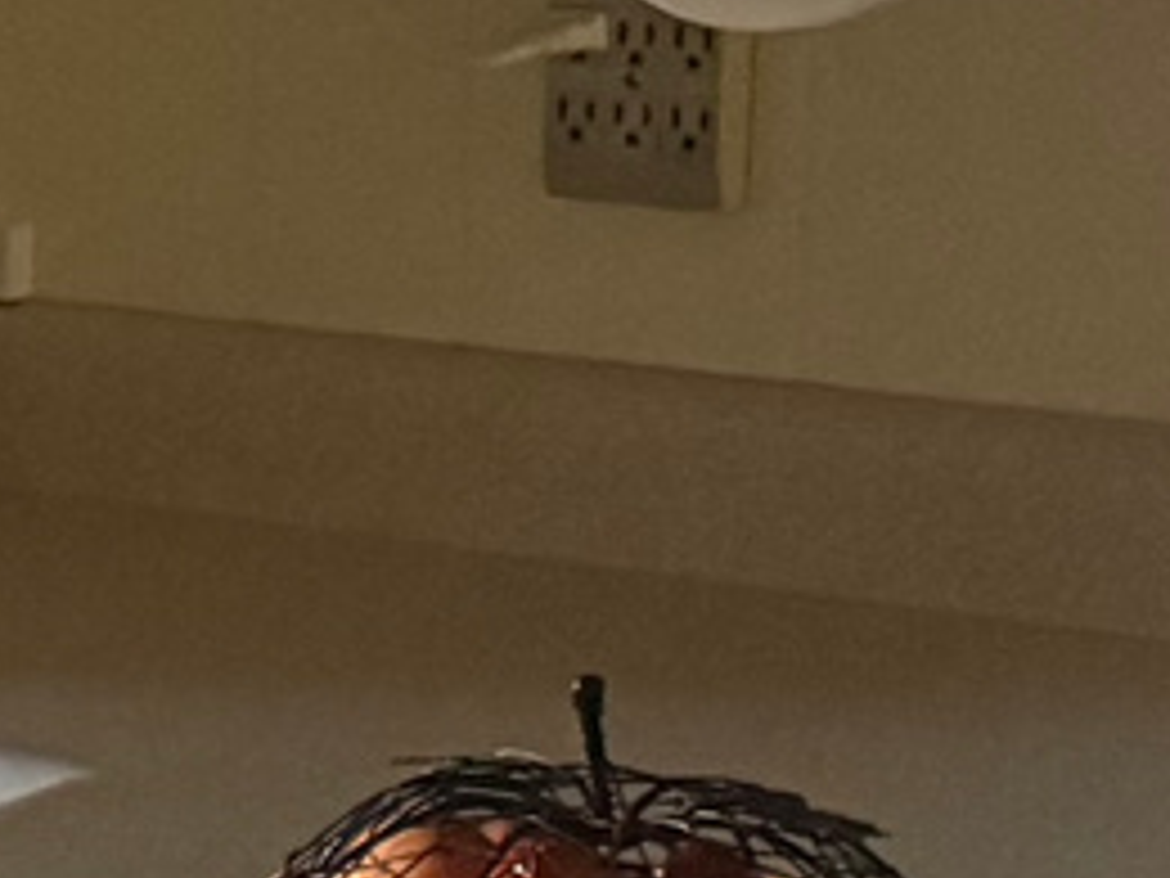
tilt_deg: -6.0
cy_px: -5
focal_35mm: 189
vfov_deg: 7.8
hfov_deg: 8.3
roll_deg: +0.9
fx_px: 6388
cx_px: -2700
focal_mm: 6.76
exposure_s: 1/60
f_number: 1.78
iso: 800
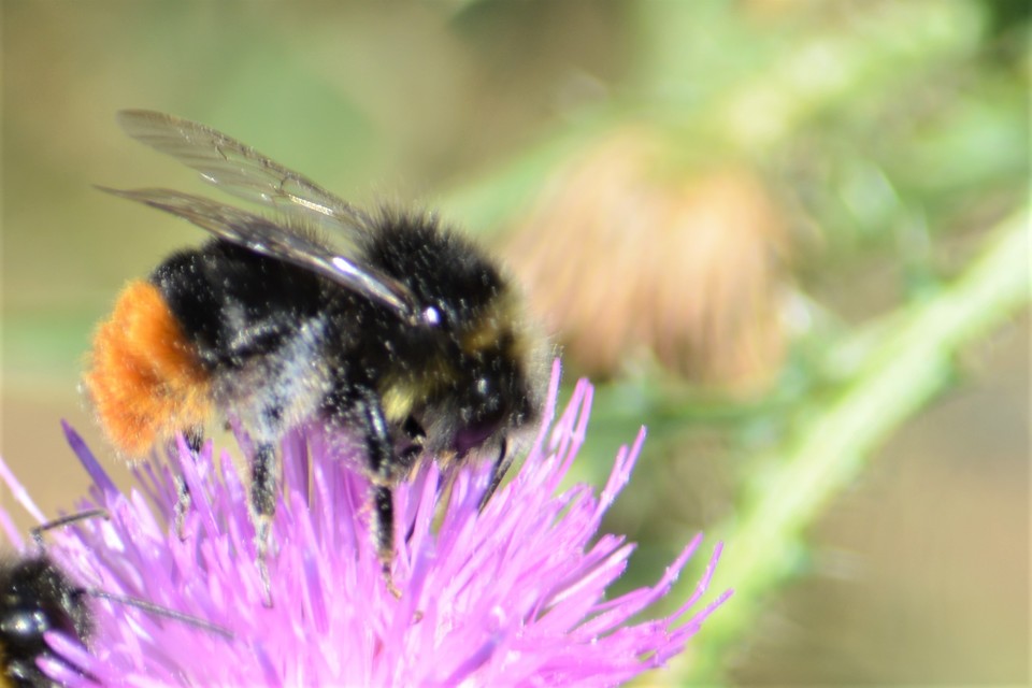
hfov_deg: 4.6
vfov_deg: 3.1
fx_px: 12899
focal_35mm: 450
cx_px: 516
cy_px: 344
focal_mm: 300
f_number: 8
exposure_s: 1/160
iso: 100
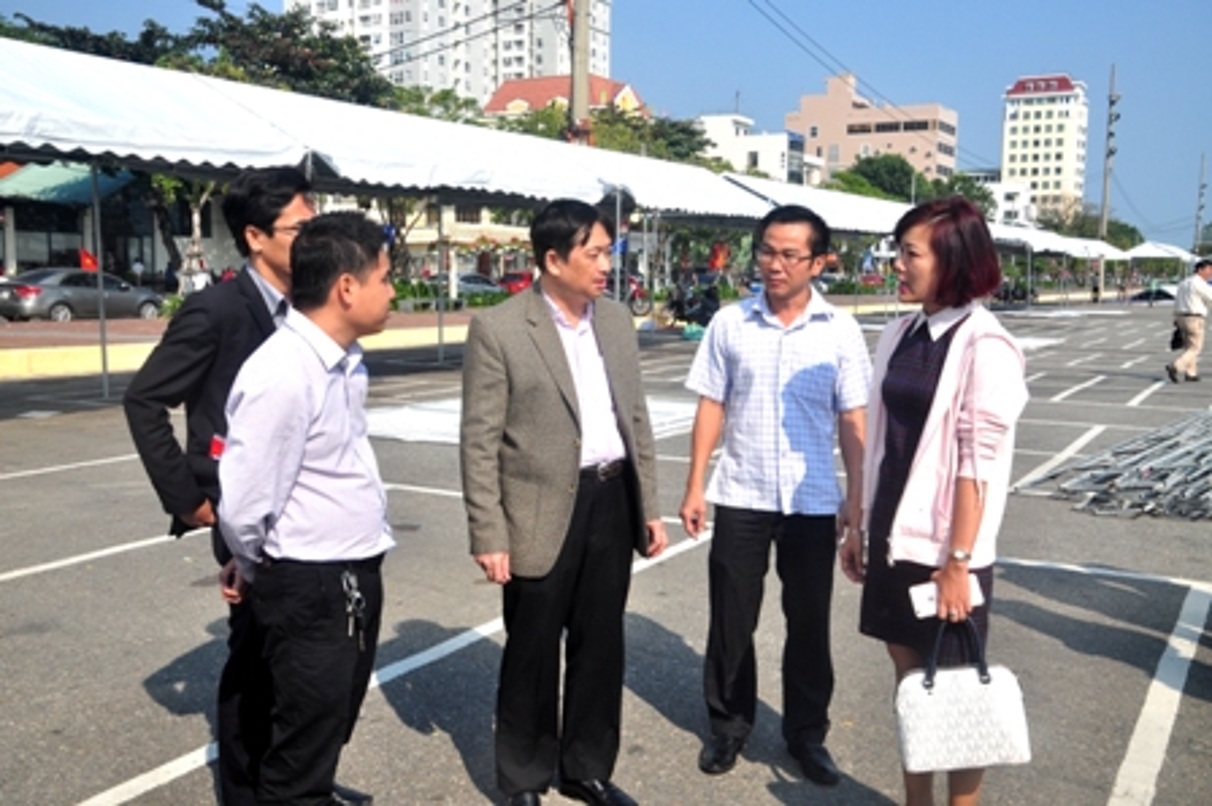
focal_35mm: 36
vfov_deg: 36.8
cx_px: 606
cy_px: 403
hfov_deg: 53.2
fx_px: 1211
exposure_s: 1/500
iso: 250
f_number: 9
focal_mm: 24
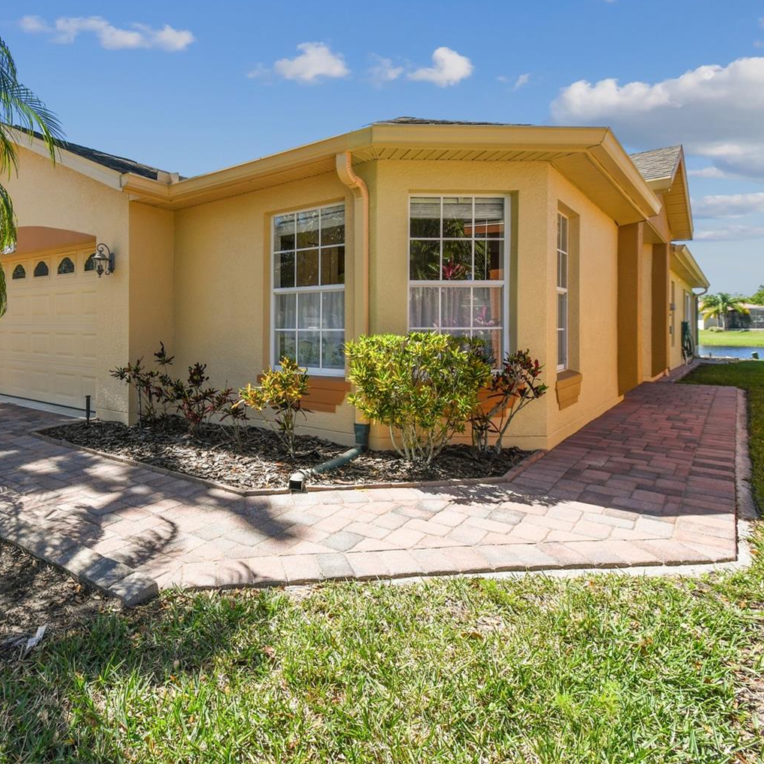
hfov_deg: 72.3
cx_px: 248
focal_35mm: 20
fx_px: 499
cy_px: 366
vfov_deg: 74.8
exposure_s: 1/500
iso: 100
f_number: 7.1
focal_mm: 10
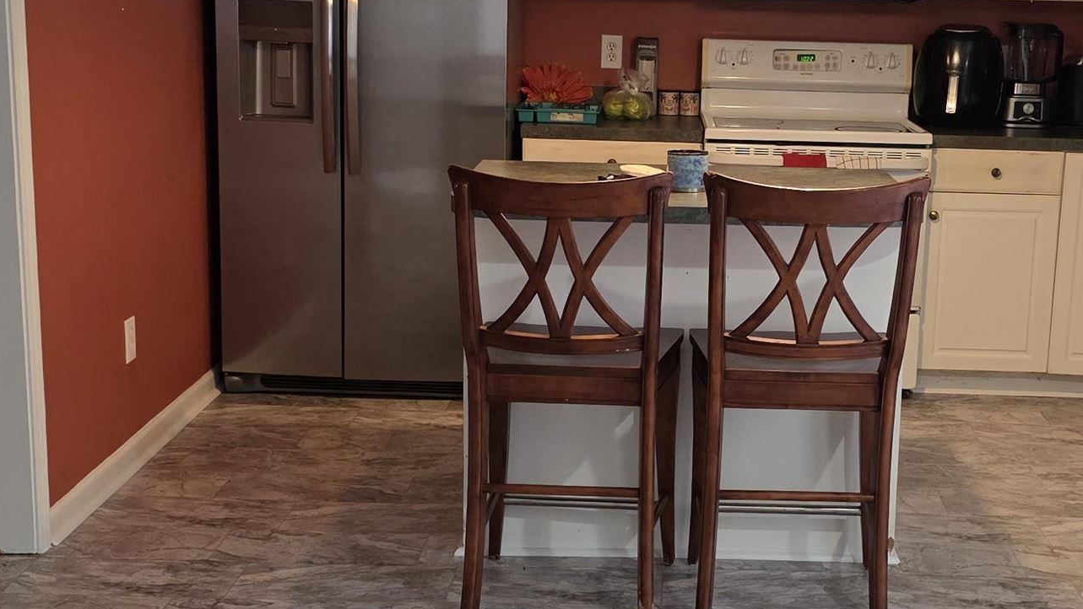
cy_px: 357
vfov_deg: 20.0
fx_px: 1723
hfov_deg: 34.7
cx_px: 691
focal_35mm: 60
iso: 320
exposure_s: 1/120
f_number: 1.7
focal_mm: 6.3
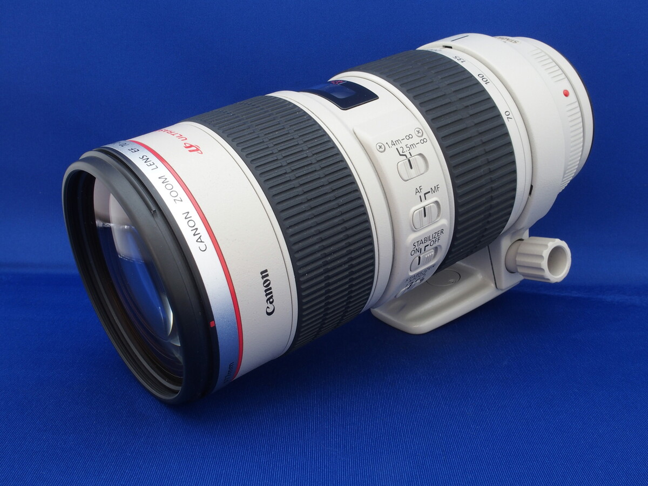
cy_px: 243
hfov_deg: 44.8
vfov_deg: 34.3
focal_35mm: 42
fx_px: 786
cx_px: 324
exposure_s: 1/1.3
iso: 100
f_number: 8
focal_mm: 9
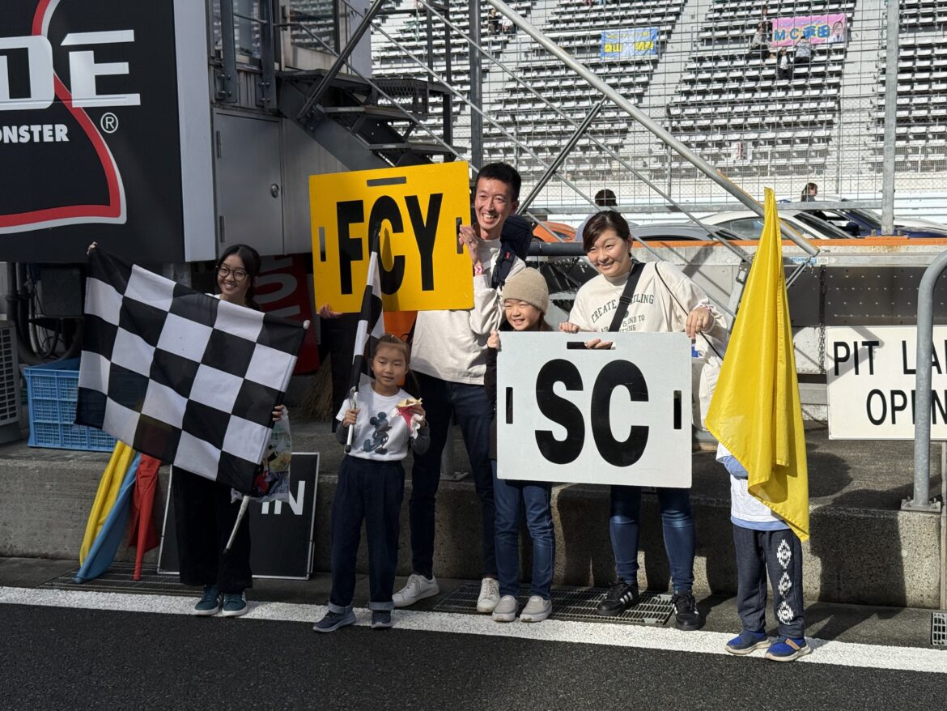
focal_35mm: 48
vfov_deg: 30.3
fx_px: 1313
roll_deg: +0.4
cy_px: 356
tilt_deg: -6.1
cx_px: 474
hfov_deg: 39.6
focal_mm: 6.76
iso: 64
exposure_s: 1/7874
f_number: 1.78
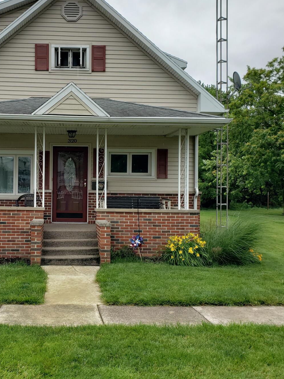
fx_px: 427
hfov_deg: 36.1
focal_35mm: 39
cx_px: 78
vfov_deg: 47.9
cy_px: 196
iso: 50
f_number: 2.4
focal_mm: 4.3
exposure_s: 1/986
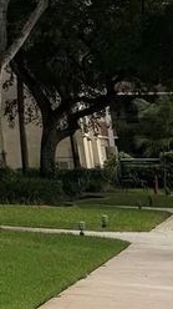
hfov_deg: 8.3
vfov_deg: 19.0
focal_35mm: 108
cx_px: -438
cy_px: -37
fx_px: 883
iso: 80
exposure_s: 1/2000
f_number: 1.78
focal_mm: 6.76
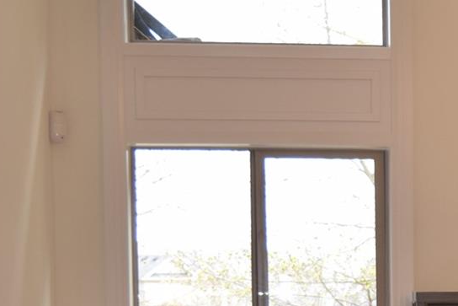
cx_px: 716
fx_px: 2011
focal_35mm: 158
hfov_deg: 12.3
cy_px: 454
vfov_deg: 8.5
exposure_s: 1/125
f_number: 5.6
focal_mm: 28
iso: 320
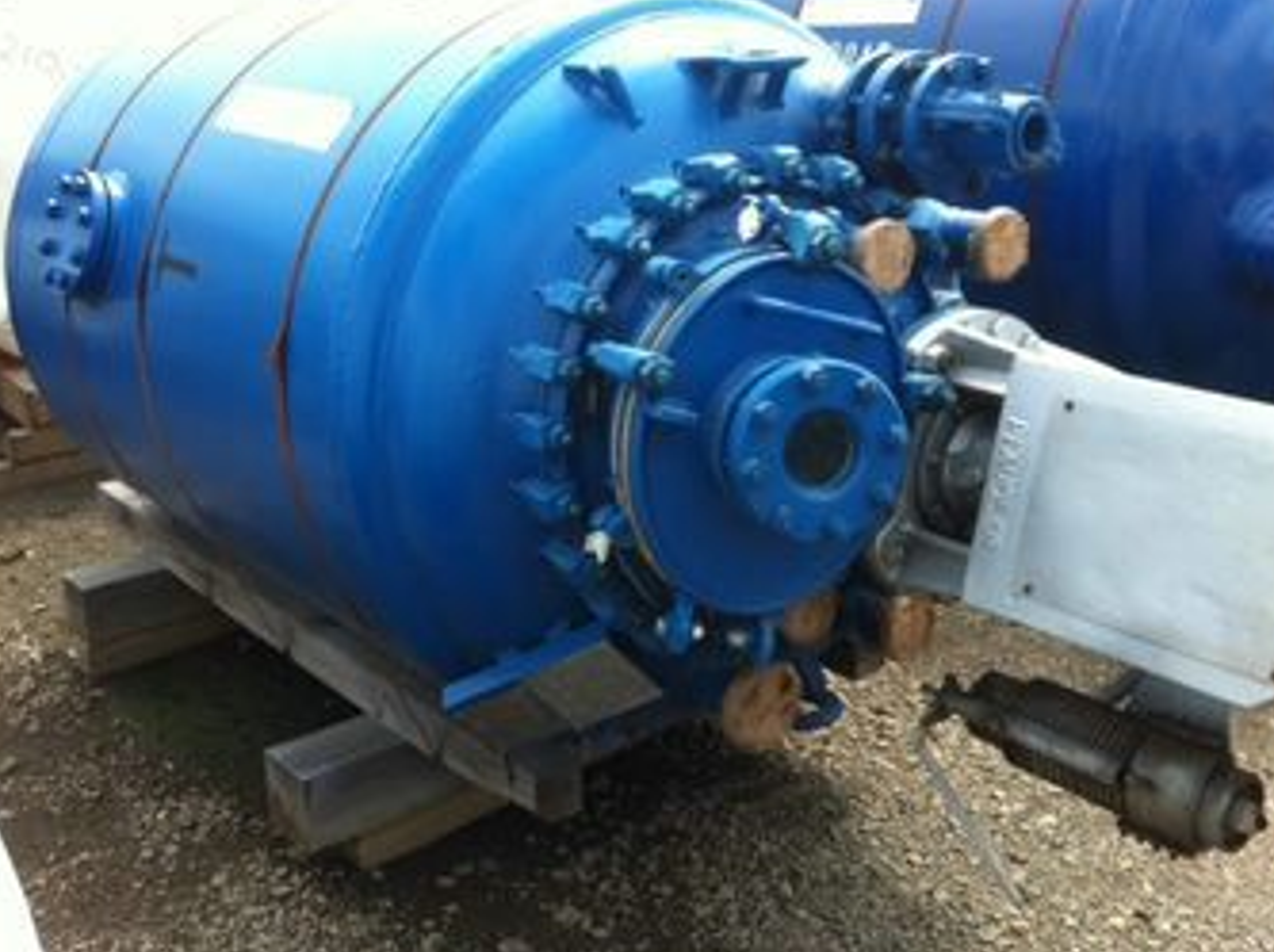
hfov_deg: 44.8
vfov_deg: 34.2
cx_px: 631
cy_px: 403
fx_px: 1544
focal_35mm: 42
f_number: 2.8
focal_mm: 3.85
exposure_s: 1/402
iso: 80
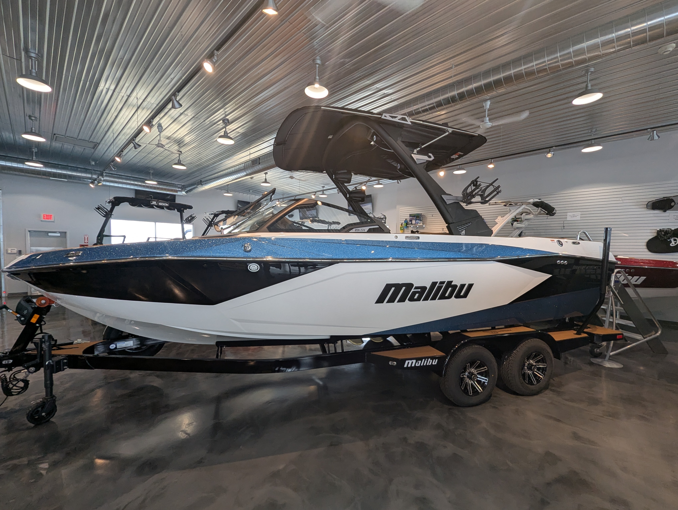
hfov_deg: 106.1
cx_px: 339
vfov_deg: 90.1
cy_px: 255
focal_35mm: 13
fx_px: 255
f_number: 2.2
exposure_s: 1/40
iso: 78
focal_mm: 1.95
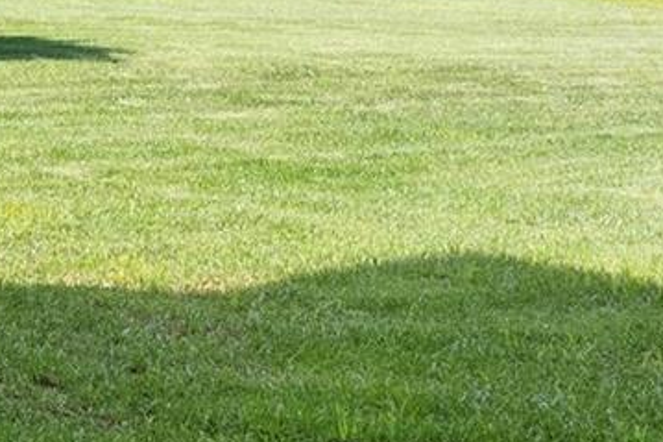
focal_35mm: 107
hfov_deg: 17.1
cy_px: -130
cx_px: -349
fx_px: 1970
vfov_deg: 12.4
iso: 400
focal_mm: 12
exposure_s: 1/640
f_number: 8
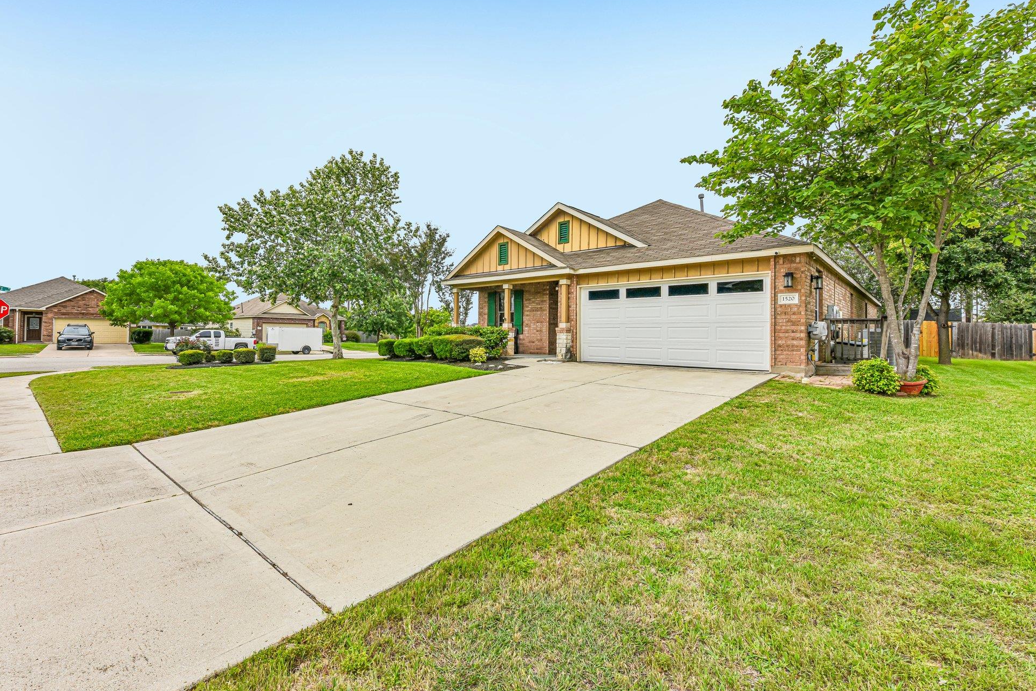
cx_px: 491
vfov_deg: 73.7
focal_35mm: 16
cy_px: 326
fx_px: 460
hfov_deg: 96.7
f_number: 8
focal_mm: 15
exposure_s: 1/320
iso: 100
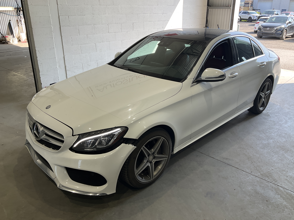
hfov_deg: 61.7
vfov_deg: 48.2
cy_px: 110
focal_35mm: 29
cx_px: 147
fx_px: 246
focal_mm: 3
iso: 20
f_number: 1.8
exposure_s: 1/142
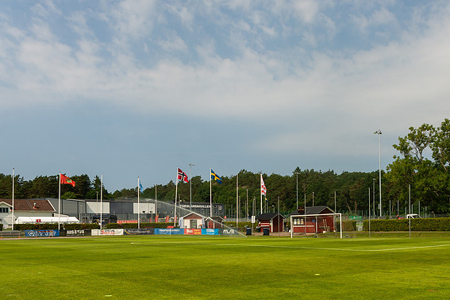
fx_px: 475
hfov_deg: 50.2
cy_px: 228
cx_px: 278
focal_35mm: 38
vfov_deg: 34.3
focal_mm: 24
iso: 125
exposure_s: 1/1250
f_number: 5
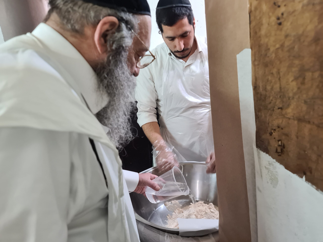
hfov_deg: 69.4
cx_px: 162
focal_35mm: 25
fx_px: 233
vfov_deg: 54.9
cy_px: 121
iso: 250
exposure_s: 1/50
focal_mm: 7
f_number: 1.8
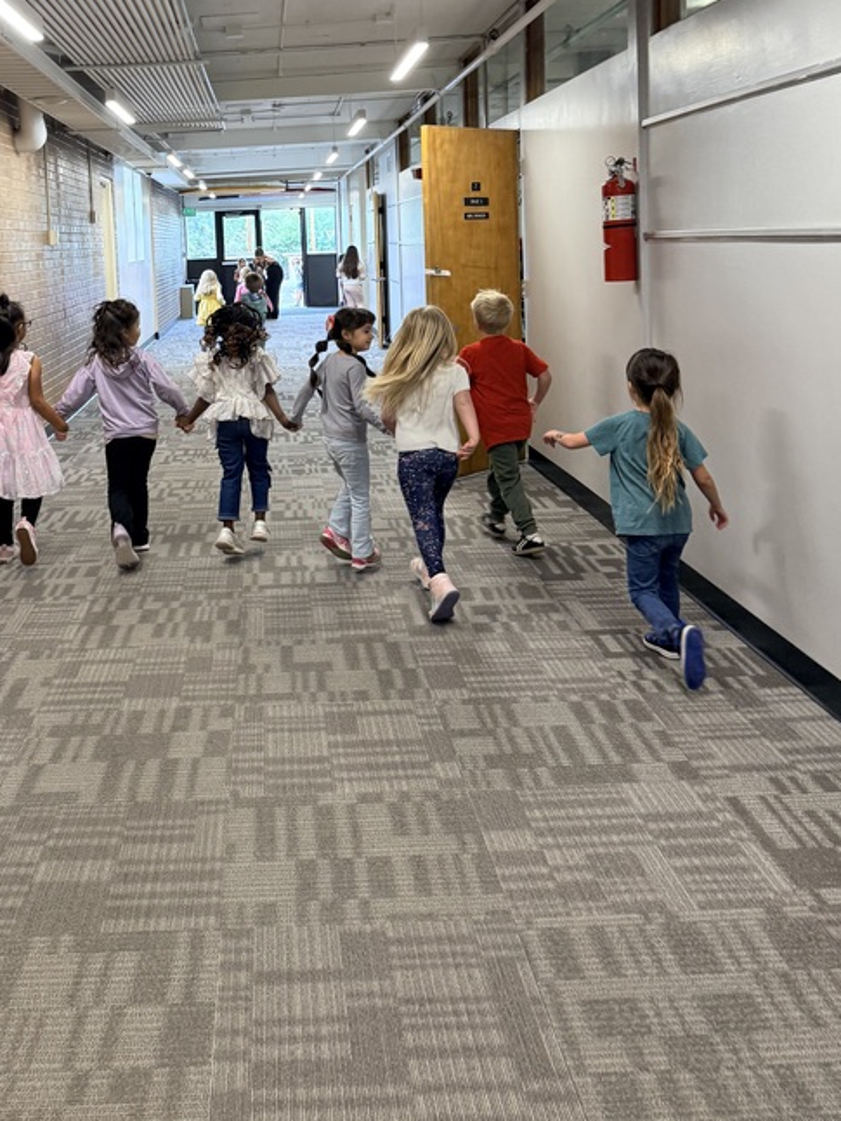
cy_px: 340
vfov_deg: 47.8
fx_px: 1231
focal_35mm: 38
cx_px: 272
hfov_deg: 37.3
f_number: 1.78
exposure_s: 1/138
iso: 200
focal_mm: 6.76
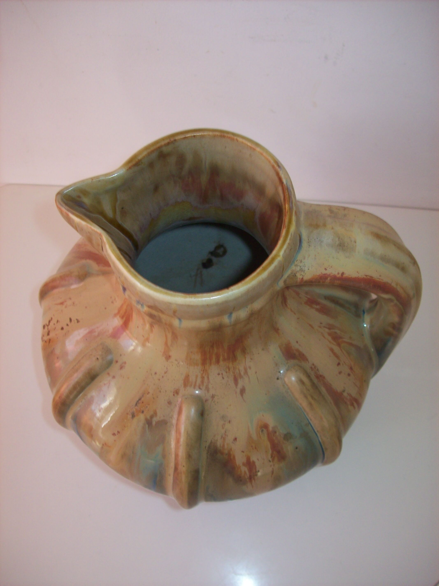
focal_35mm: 36
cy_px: 293
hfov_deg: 39.6
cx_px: 220
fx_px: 609
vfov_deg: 51.4
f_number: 2.7
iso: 80
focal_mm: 6
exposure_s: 1/64
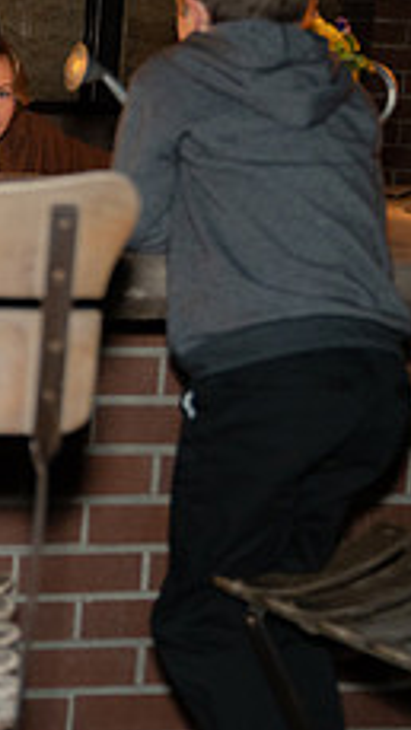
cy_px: 199
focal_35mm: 85
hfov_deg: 12.5
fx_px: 1645
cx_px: -414
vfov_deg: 24.8
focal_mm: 32
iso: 2000
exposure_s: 1/160
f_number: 2.8
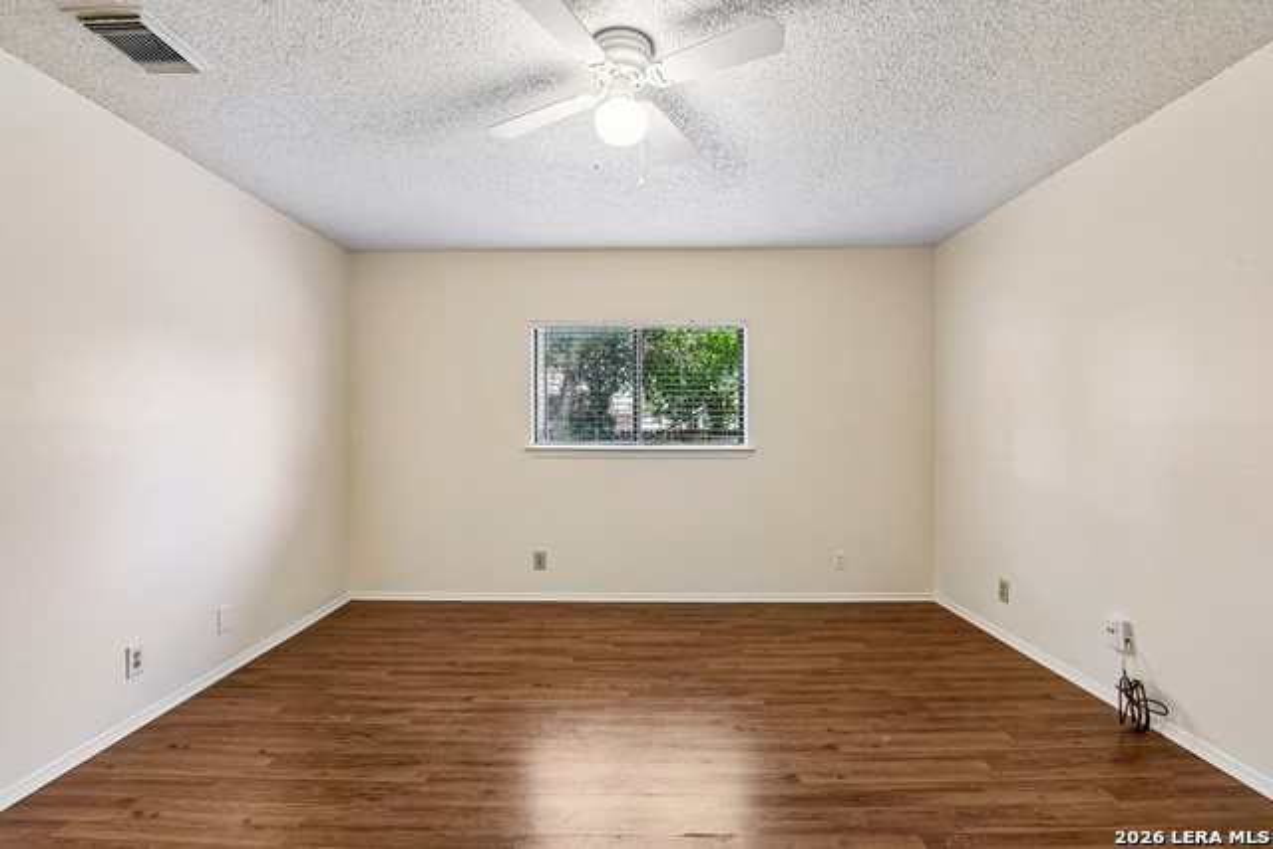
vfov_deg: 73.8
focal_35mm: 16
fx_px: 566
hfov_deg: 96.7
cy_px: 424
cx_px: 636
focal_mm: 16
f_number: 8
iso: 1600
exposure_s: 1/15
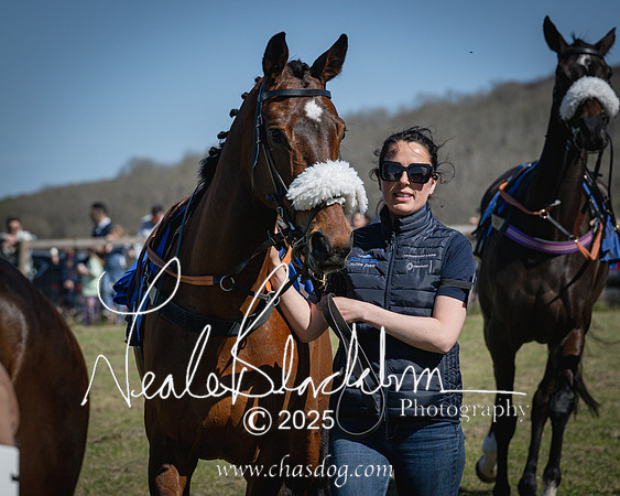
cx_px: 246
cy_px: 252
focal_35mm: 219
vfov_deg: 7.0
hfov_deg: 8.8
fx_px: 4026
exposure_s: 1/2000
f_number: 5.6
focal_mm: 125
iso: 220
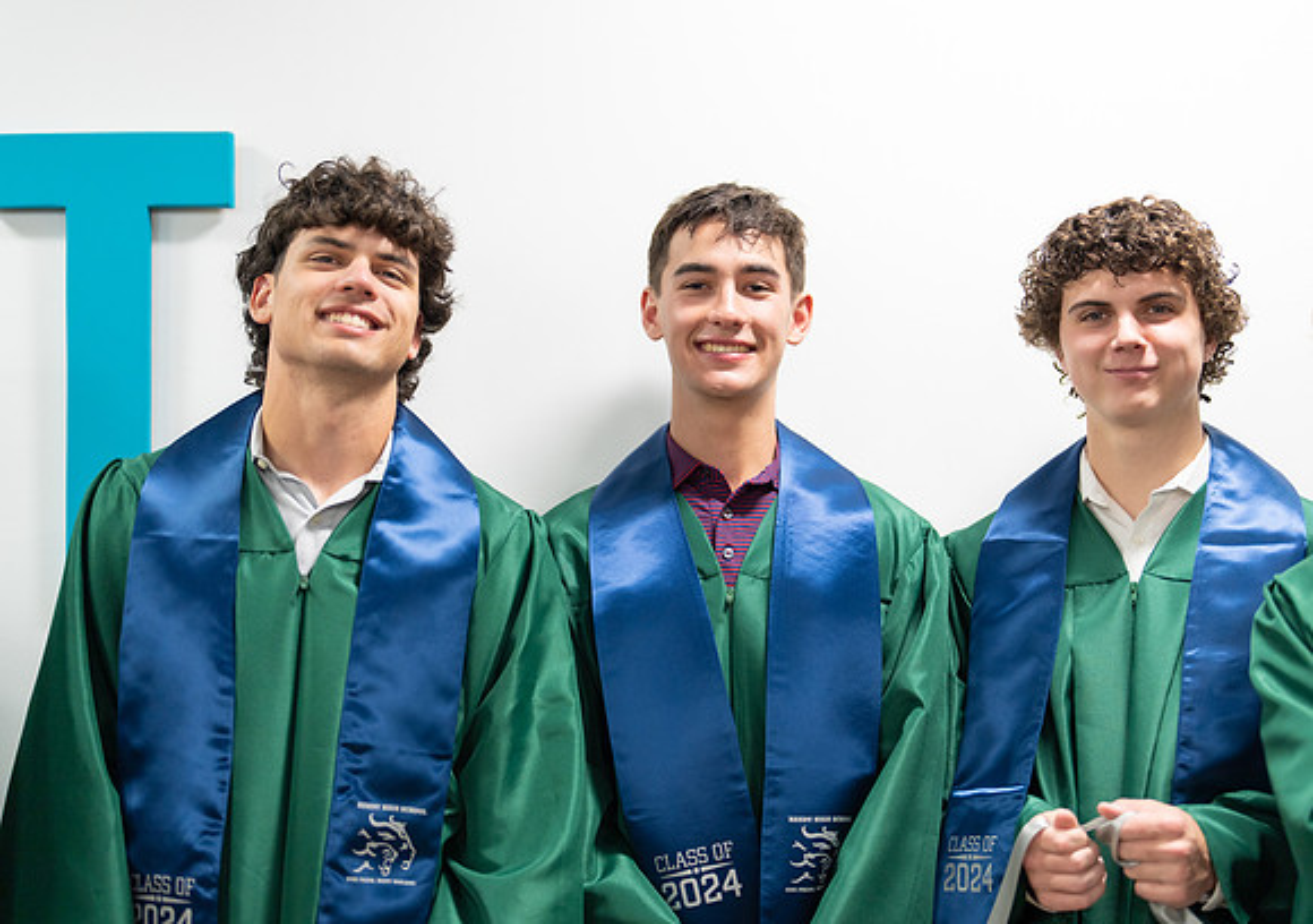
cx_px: 698
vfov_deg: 26.6
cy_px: 462
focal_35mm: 53
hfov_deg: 37.2
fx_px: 1952
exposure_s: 1/320
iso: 320
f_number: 1.2
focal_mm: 50
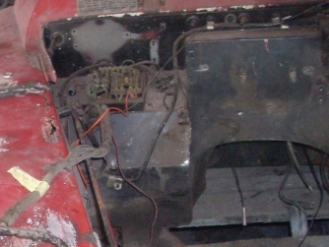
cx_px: 39
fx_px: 789
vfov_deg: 17.2
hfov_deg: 23.0
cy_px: 271
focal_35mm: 83
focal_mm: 6.2
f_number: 2.8
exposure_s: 1/60
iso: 400
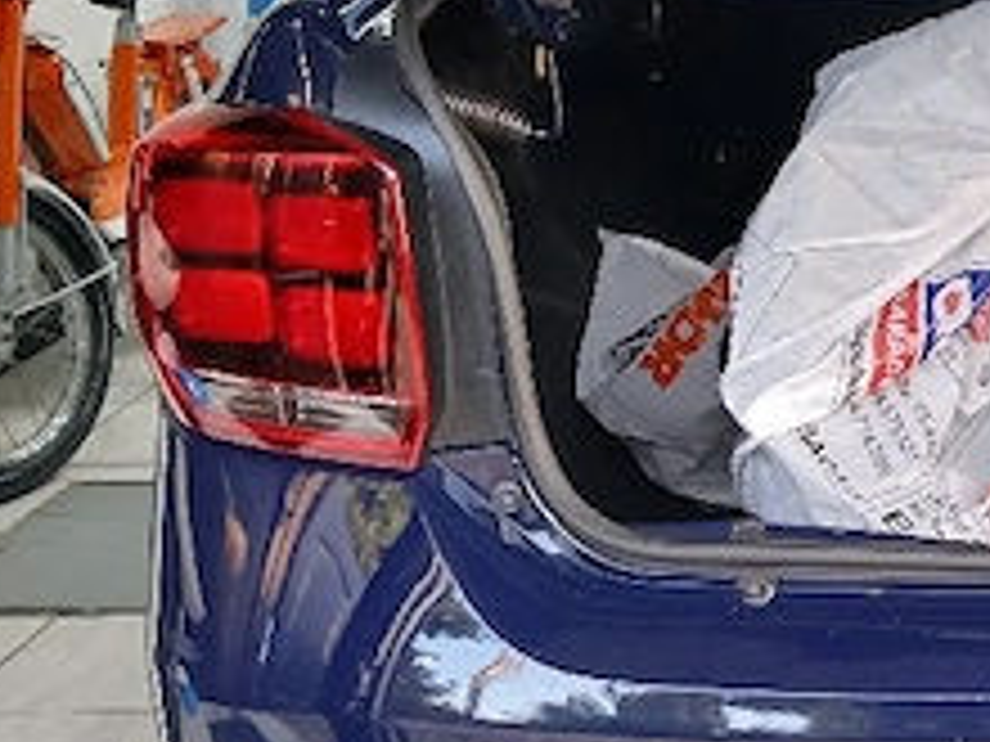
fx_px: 2031
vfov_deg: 20.6
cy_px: 202
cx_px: 1206
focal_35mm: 71
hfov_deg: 24.6
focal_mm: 3.98
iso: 125
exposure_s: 1/50.3
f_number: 1.8
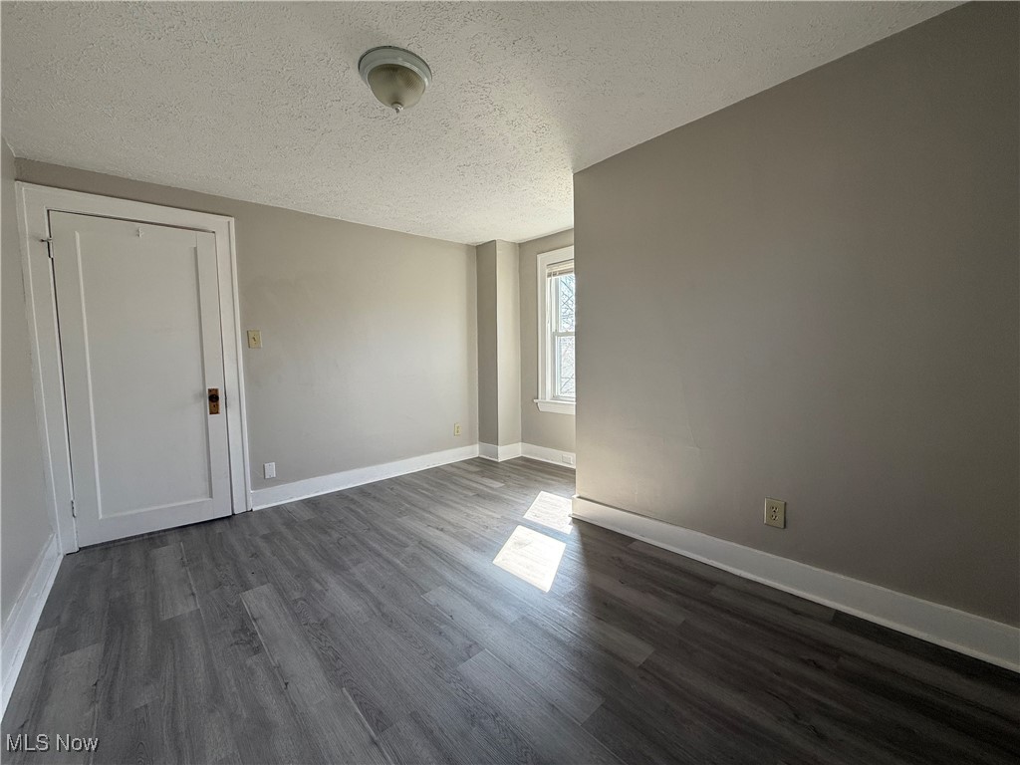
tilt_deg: -3.7
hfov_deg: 102.1
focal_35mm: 14
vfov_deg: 85.7
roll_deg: +0.0
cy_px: 382
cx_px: 510
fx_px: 413
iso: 64
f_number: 2.2
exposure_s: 1/128
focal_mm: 2.22
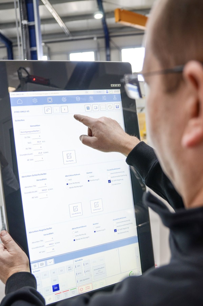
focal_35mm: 32
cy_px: 153
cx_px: 102
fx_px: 268
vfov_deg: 59.6
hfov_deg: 41.5
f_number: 3
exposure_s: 1/80
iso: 400
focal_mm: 21
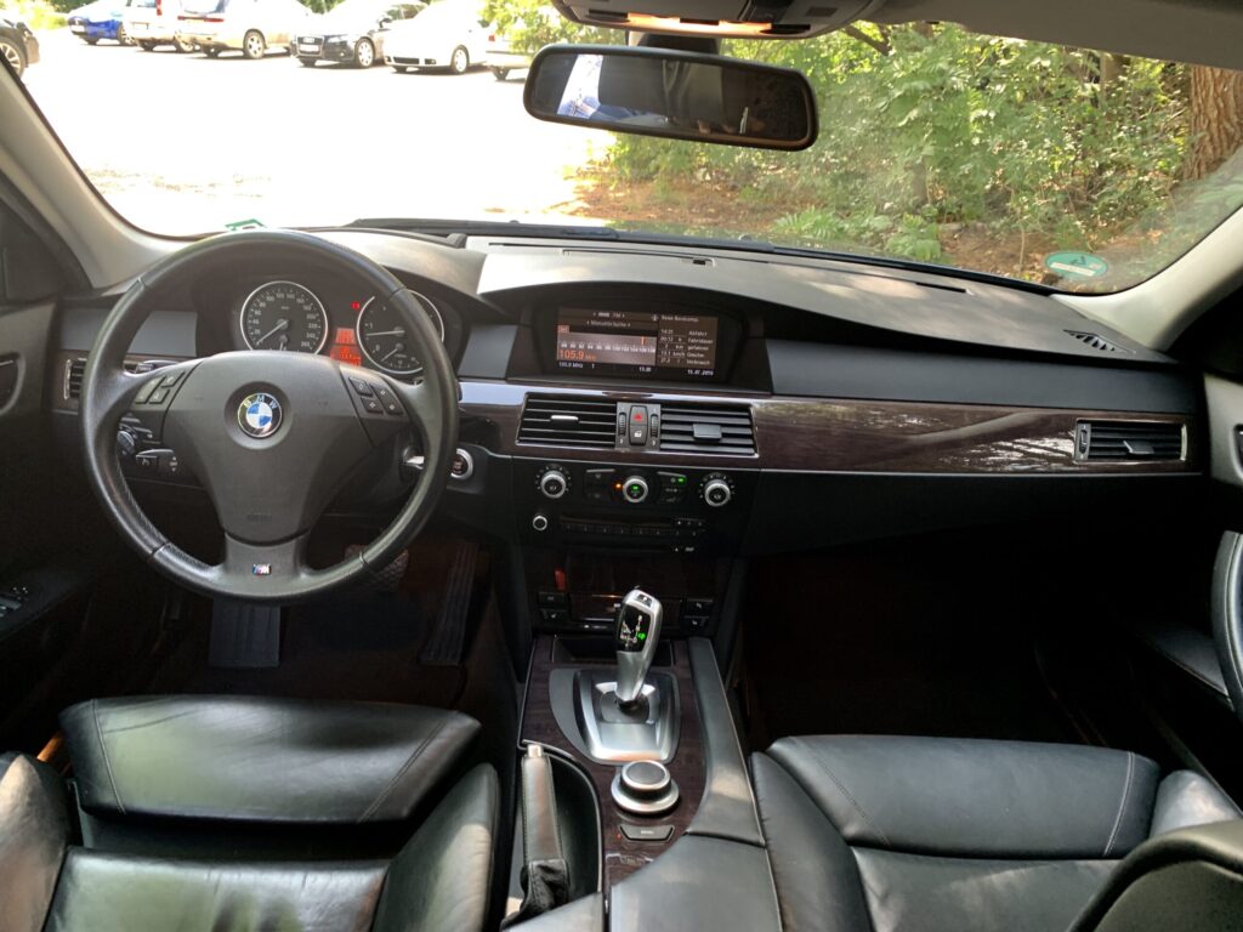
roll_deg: -4.4
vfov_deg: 53.1
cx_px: 622
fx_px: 934
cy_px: 466
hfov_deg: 67.3
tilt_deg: -23.2
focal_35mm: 26
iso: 100
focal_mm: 4.25
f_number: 1.8
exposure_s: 1/60
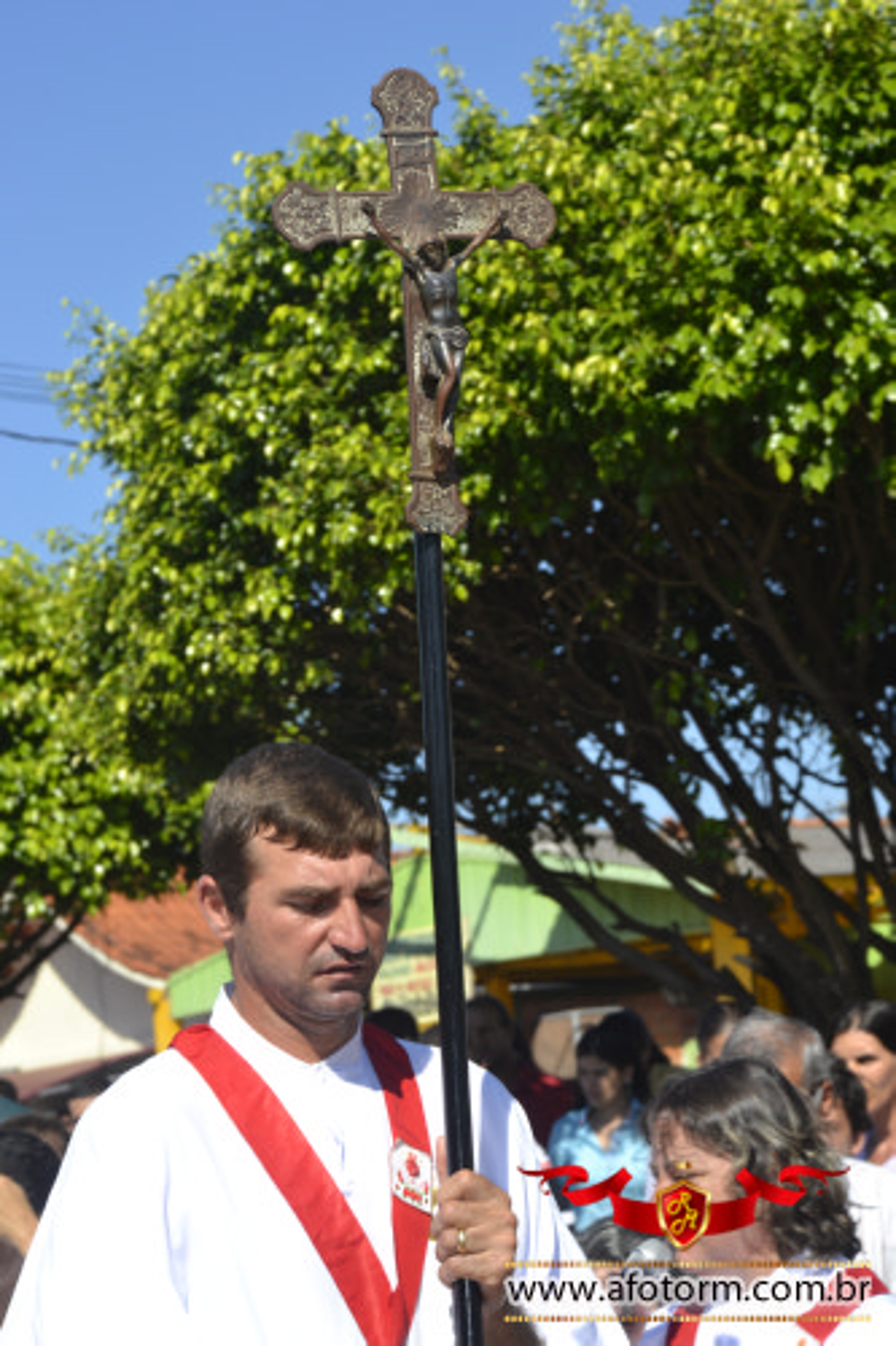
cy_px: 673
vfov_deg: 18.2
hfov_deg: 12.2
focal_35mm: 112
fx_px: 4203
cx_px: 448
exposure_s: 1/200
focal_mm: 75
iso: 100
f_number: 9
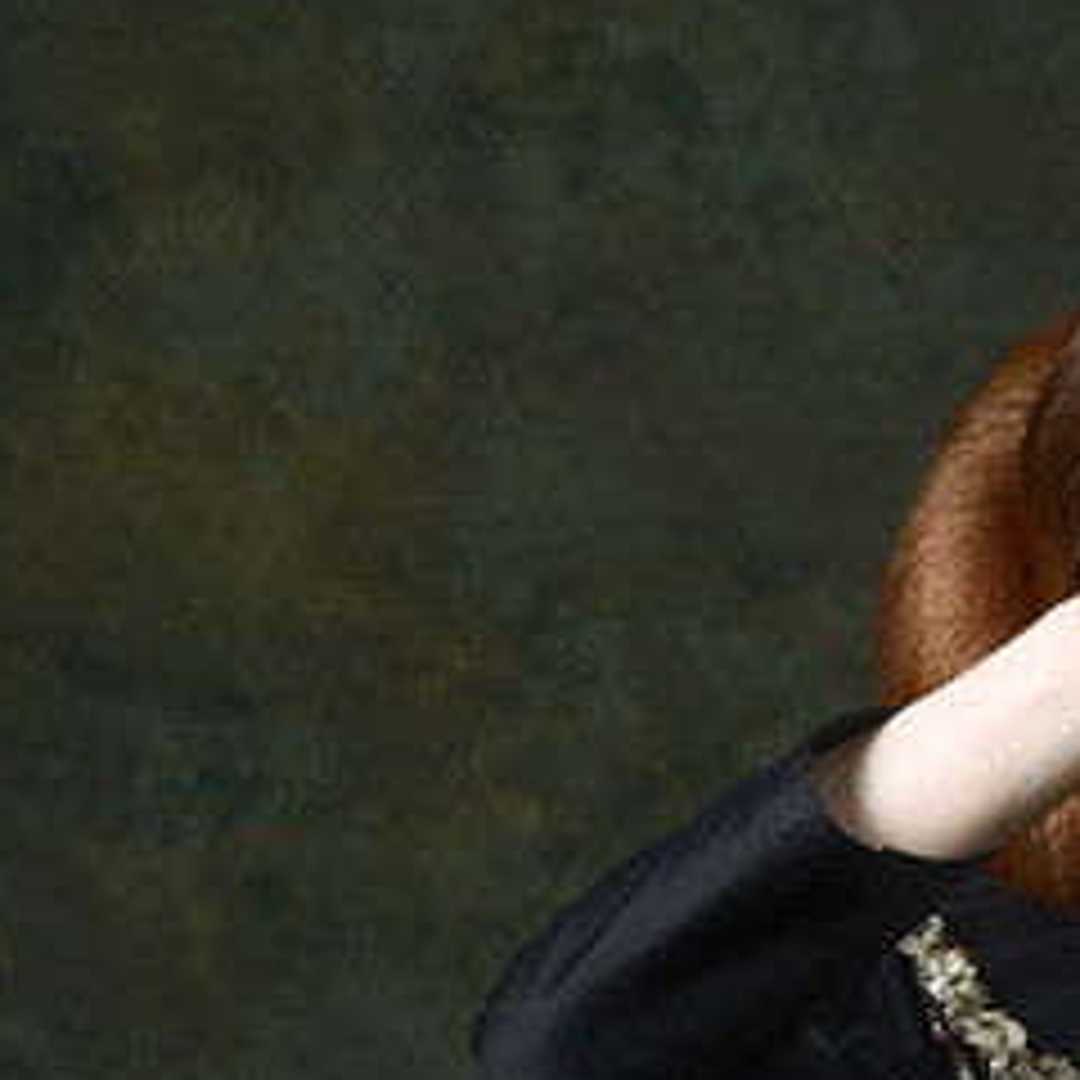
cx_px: 1296
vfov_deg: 7.6
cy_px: 1904
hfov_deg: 7.8
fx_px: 7871
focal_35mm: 223
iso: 64
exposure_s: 1/160
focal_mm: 70
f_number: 5.6
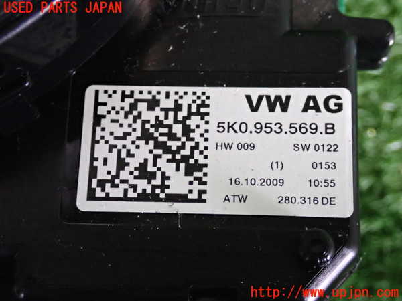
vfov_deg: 21.9
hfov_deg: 29.0
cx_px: 201
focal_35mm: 67
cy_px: 150
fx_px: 778
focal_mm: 11.88
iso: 2500
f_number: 3.8
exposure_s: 1/80
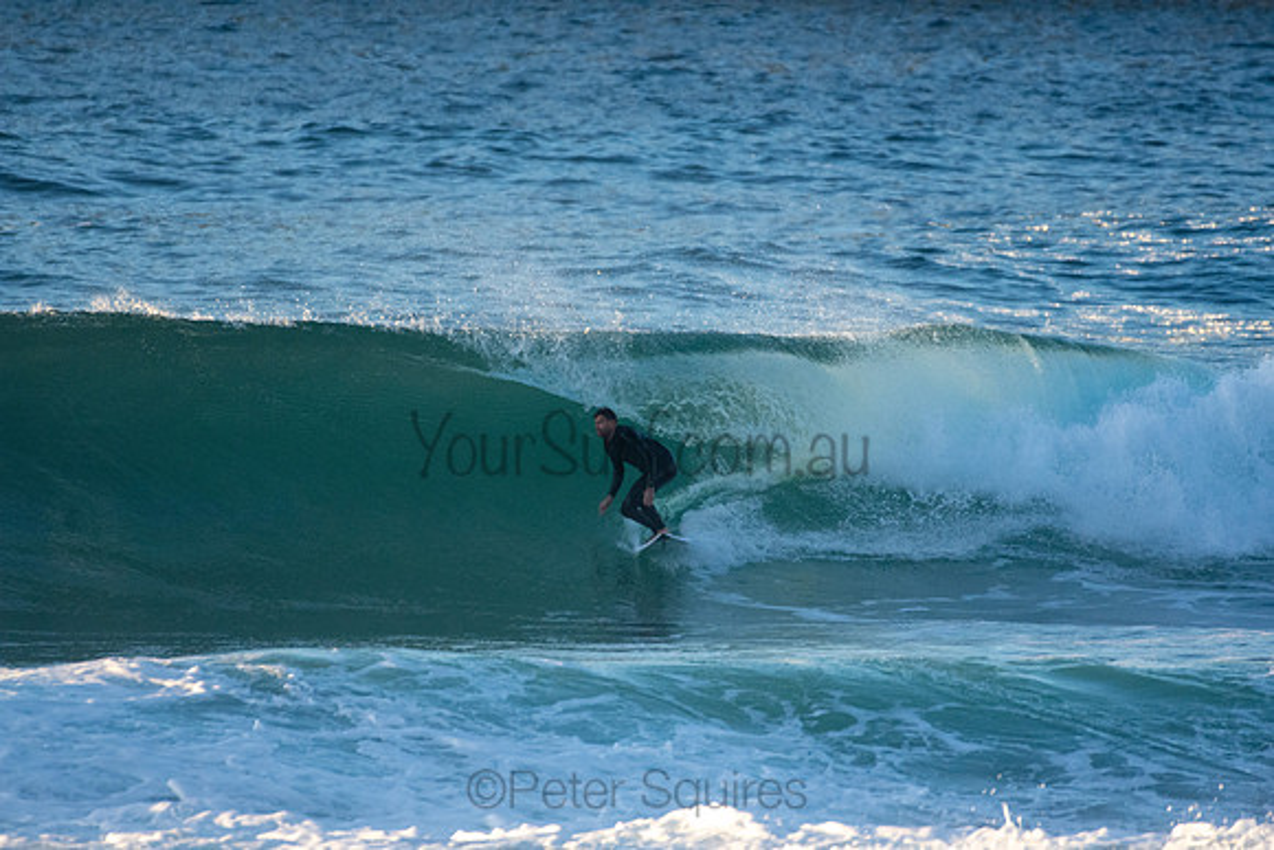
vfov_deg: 1.8
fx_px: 26547
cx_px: 637
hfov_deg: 2.7
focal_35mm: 750
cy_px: 425
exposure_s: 1/2000
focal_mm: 500
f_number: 5.6
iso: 1600
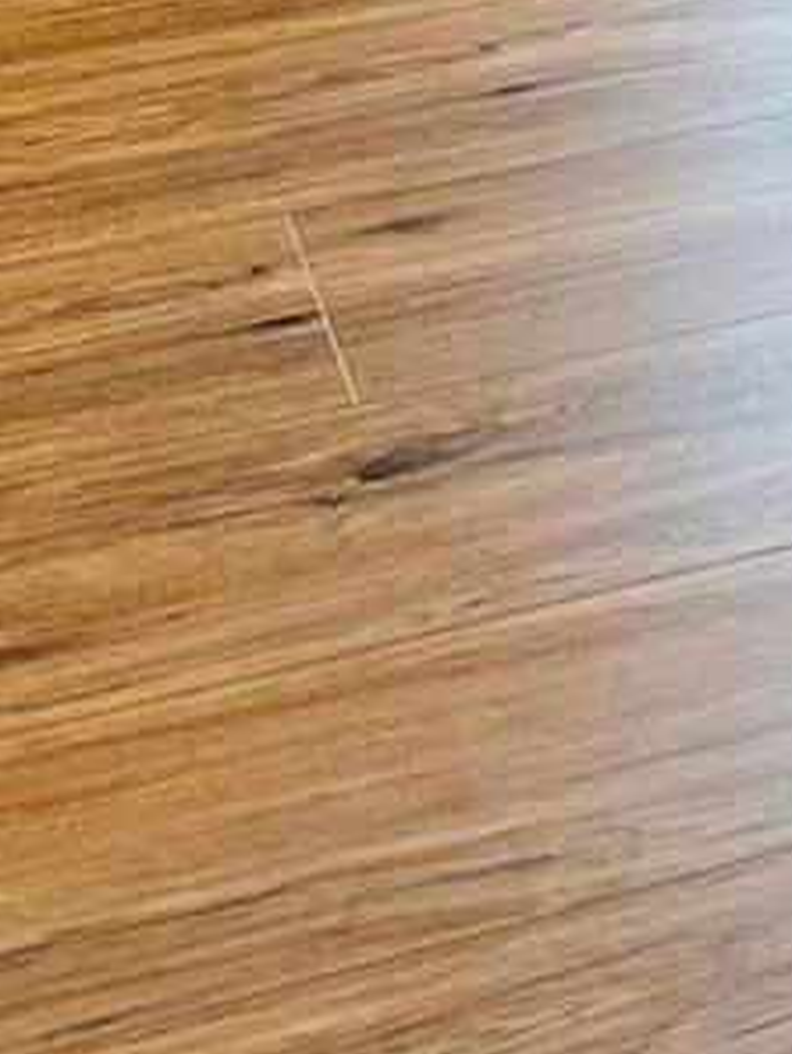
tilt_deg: -12.4
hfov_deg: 11.2
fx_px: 3780
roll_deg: -0.5
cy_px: -930
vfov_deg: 13.9
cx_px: 1360
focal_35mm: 124
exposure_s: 1/60
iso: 125
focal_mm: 6.86
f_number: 1.78
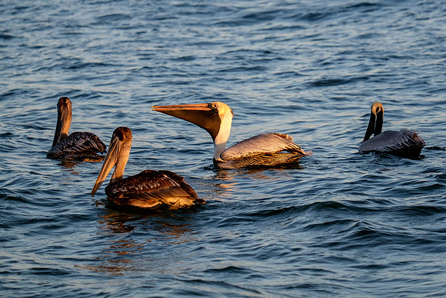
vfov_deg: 3.3
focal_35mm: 411
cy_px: 140
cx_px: 288
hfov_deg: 5.0
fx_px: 5096
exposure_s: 1/1000
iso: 800
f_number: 5.6
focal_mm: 200
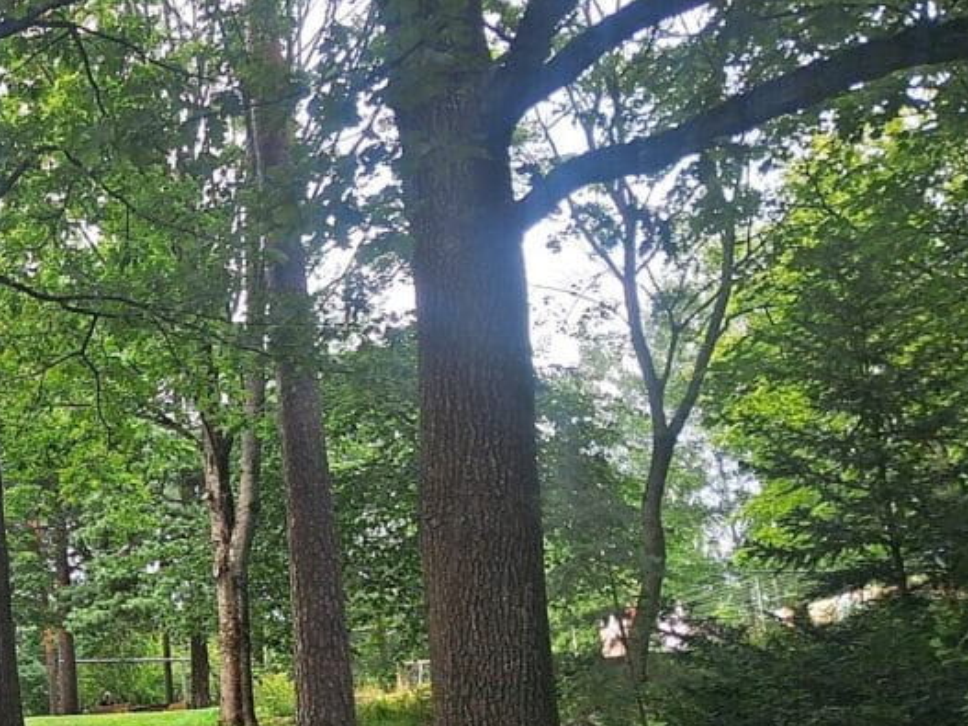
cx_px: -70
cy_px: 498
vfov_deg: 24.7
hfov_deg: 29.8
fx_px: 1649
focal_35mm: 59
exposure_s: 1/219
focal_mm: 4
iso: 20
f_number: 1.8
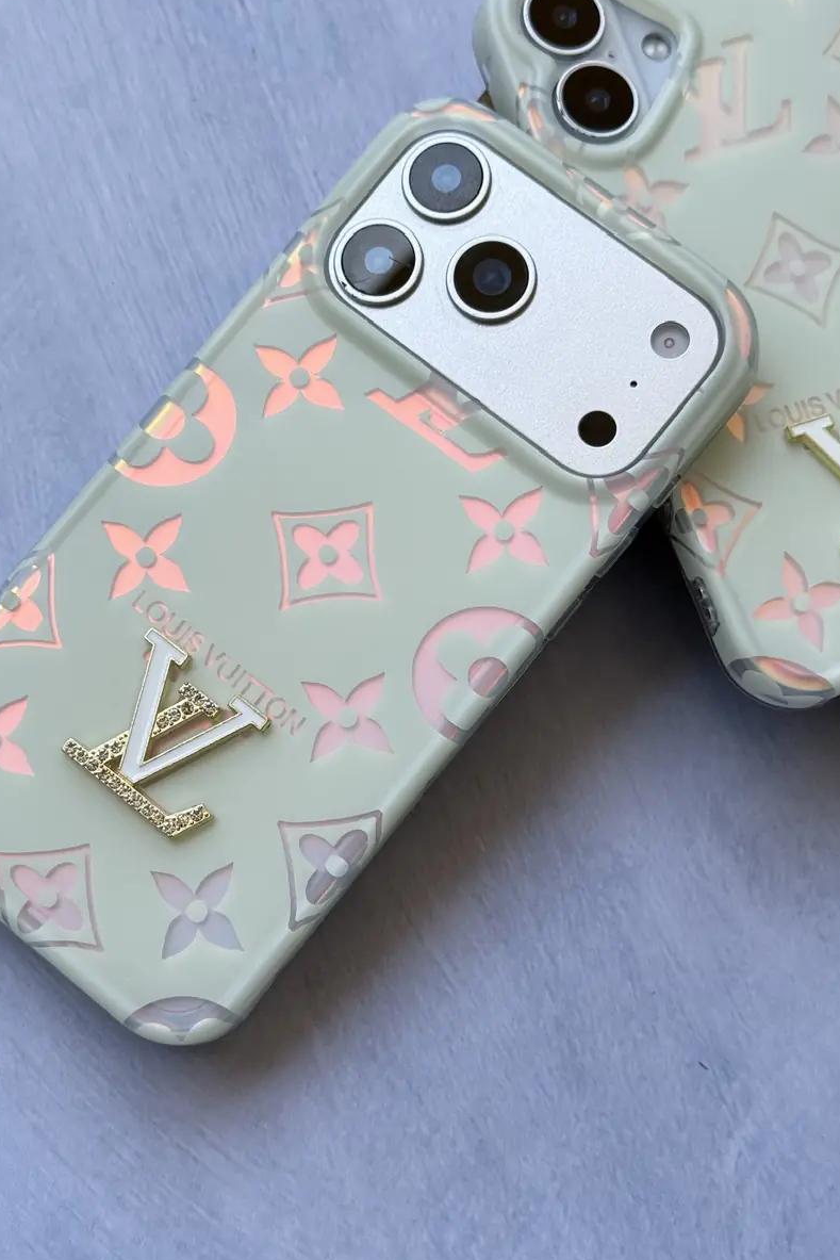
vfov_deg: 36.9
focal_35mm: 54
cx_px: 362
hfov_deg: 25.0
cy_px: 618
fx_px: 1889
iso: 64
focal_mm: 6.76
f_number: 1.78
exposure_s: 1/928
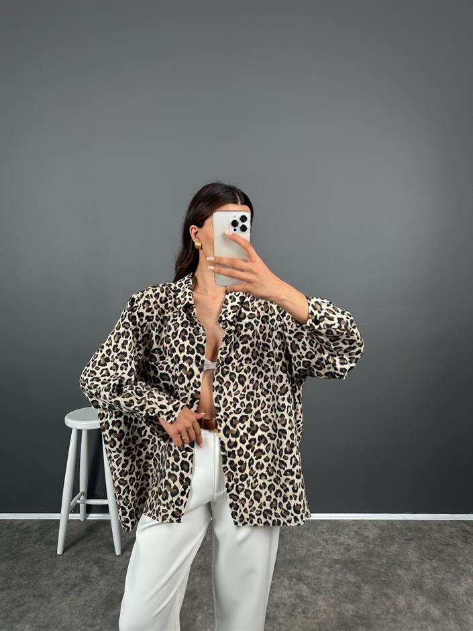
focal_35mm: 24
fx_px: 437
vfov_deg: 71.6
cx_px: 236
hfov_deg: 56.8
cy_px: 316
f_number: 1.78
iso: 125
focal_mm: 6.86
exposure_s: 1/121
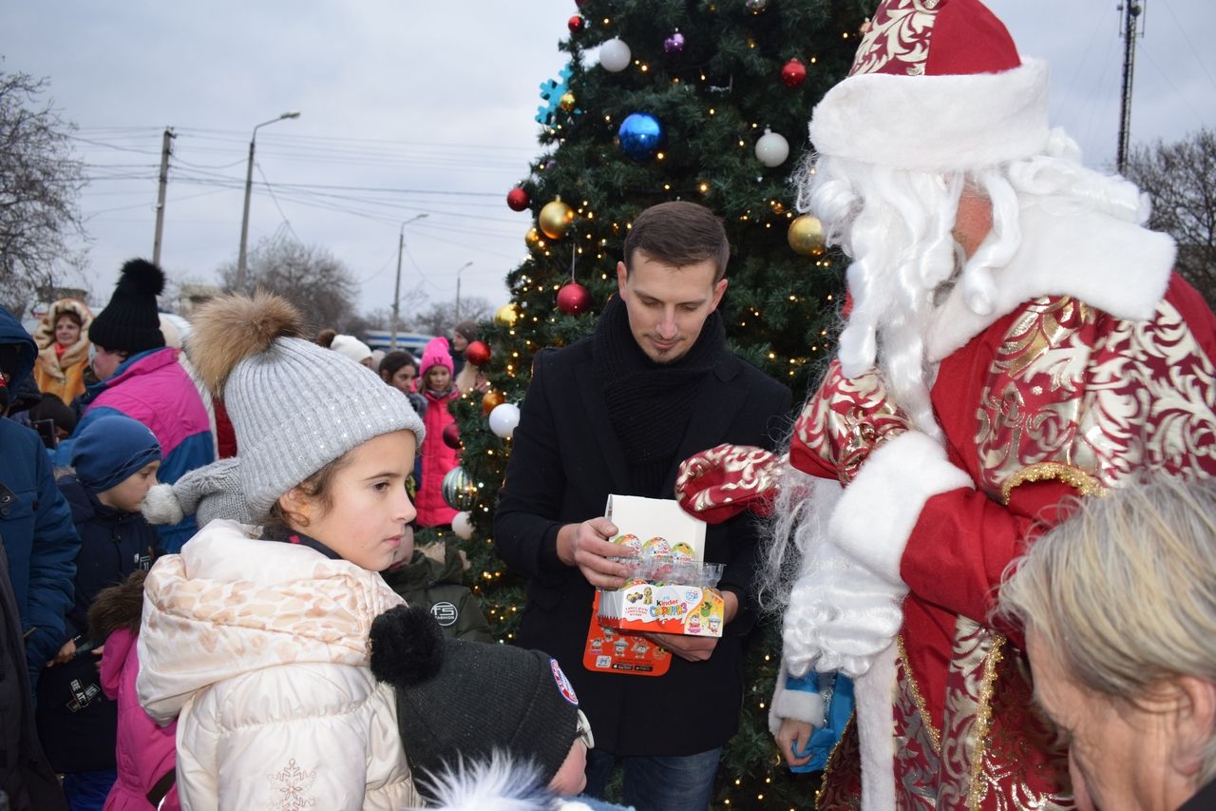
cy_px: 406
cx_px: 608
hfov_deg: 57.2
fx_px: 1114
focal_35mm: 33
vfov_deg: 40.0
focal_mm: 22
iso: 800
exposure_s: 1/100
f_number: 5
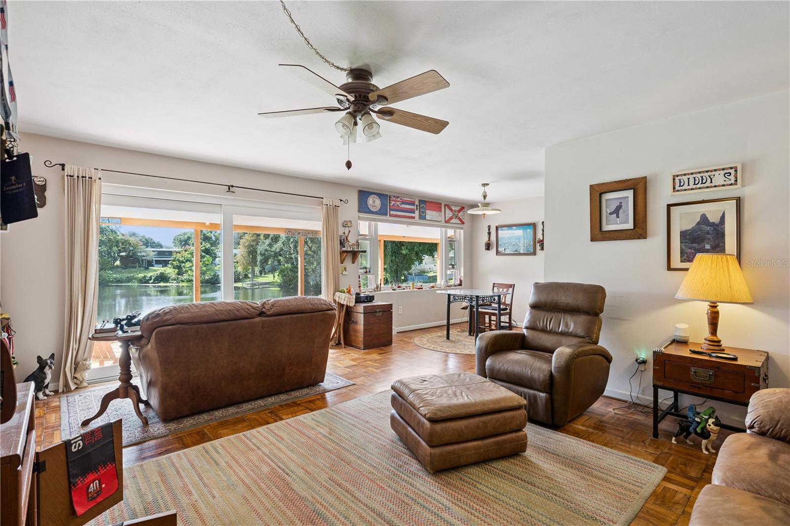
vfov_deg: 70.4
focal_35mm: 17
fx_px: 373
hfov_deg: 93.3
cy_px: 263
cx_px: 395
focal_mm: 17
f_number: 9
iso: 200
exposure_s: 1/6
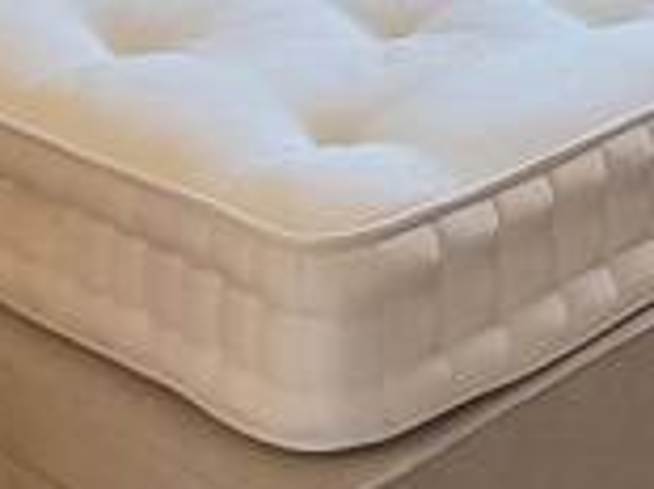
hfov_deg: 17.3
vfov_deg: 14.8
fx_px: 1624
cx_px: 1262
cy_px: -405
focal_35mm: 86
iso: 80
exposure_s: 1/50
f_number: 2.2
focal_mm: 2.2
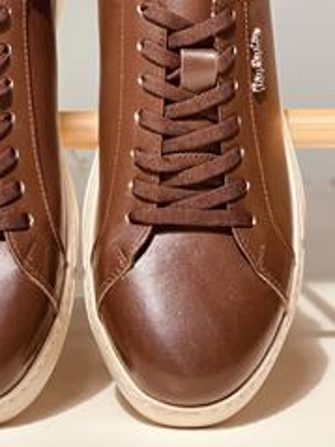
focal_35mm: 90
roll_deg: -0.8
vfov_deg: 21.6
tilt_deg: +0.5
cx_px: 64
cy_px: 117
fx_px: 1162
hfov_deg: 16.3
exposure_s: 1/141
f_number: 2
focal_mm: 6
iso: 20
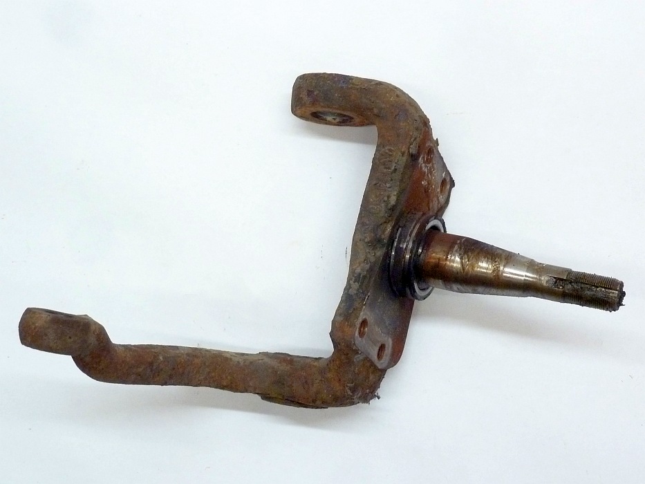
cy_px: 242
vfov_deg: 32.9
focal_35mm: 44
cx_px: 322
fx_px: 820
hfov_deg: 42.9
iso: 400
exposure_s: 1/30
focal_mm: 7.3
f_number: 3.7
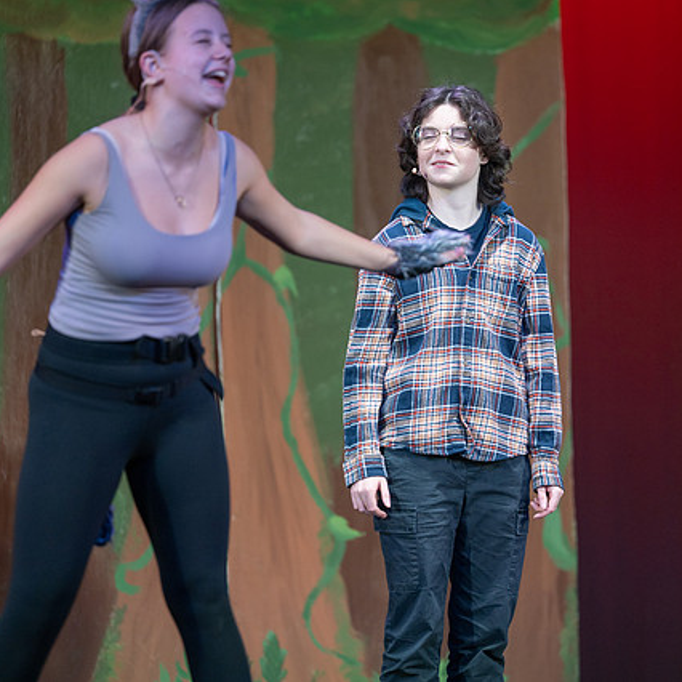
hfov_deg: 6.0
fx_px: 6464
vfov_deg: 6.0
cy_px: 309
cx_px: 404
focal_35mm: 290
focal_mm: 200
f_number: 2.8
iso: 360
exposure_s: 1/320
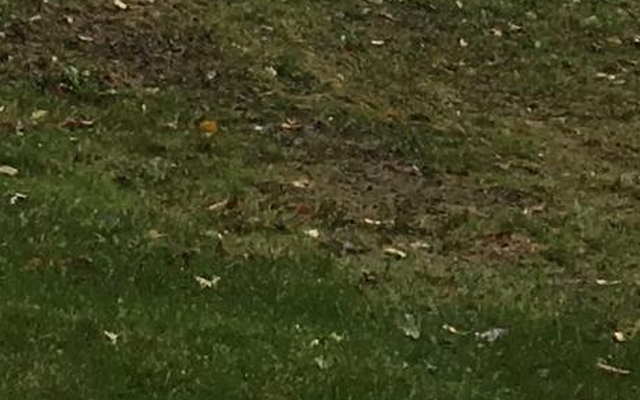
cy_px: -846
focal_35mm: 203
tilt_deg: +5.6
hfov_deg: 10.2
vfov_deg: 6.0
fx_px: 3542
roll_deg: +0.8
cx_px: -54
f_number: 2.2
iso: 25
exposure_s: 1/1326
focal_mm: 4.15
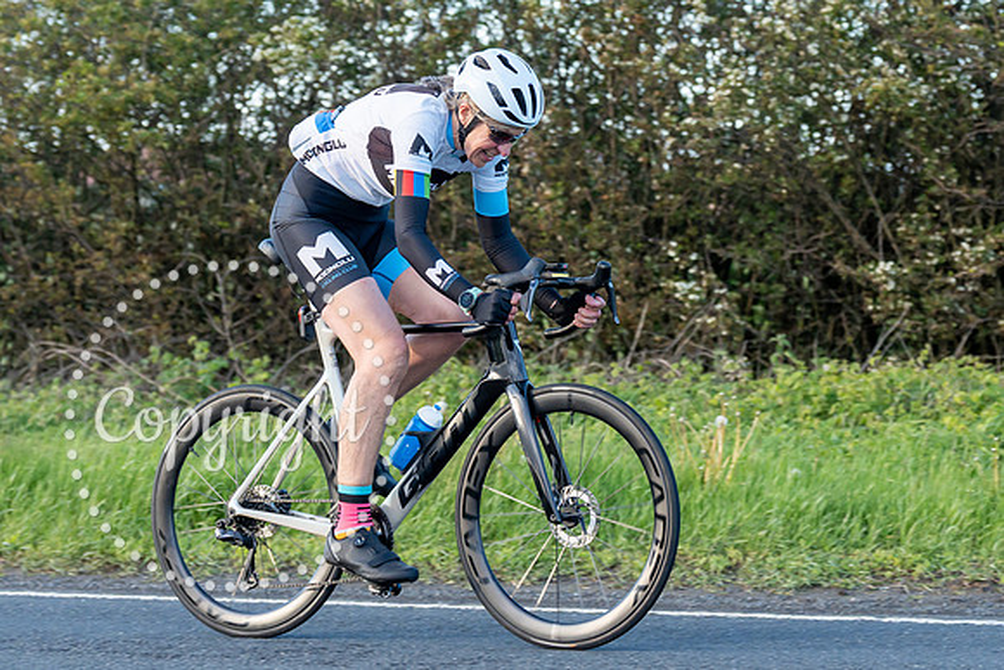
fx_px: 3935
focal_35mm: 141
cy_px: 168
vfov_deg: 9.7
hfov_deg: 14.5
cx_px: 645
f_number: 3.5
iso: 640
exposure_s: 1/1000
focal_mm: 80
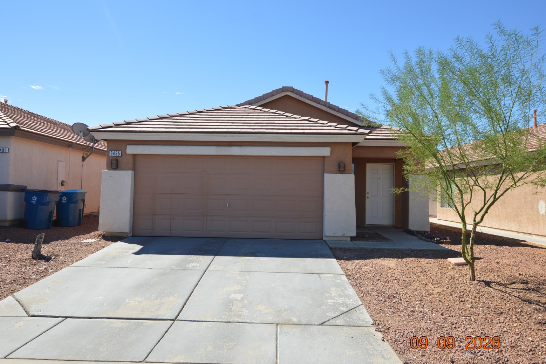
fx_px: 379
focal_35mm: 25
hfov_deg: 71.5
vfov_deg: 51.3
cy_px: 181
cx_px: 269
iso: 100
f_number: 8
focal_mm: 16
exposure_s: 1/200
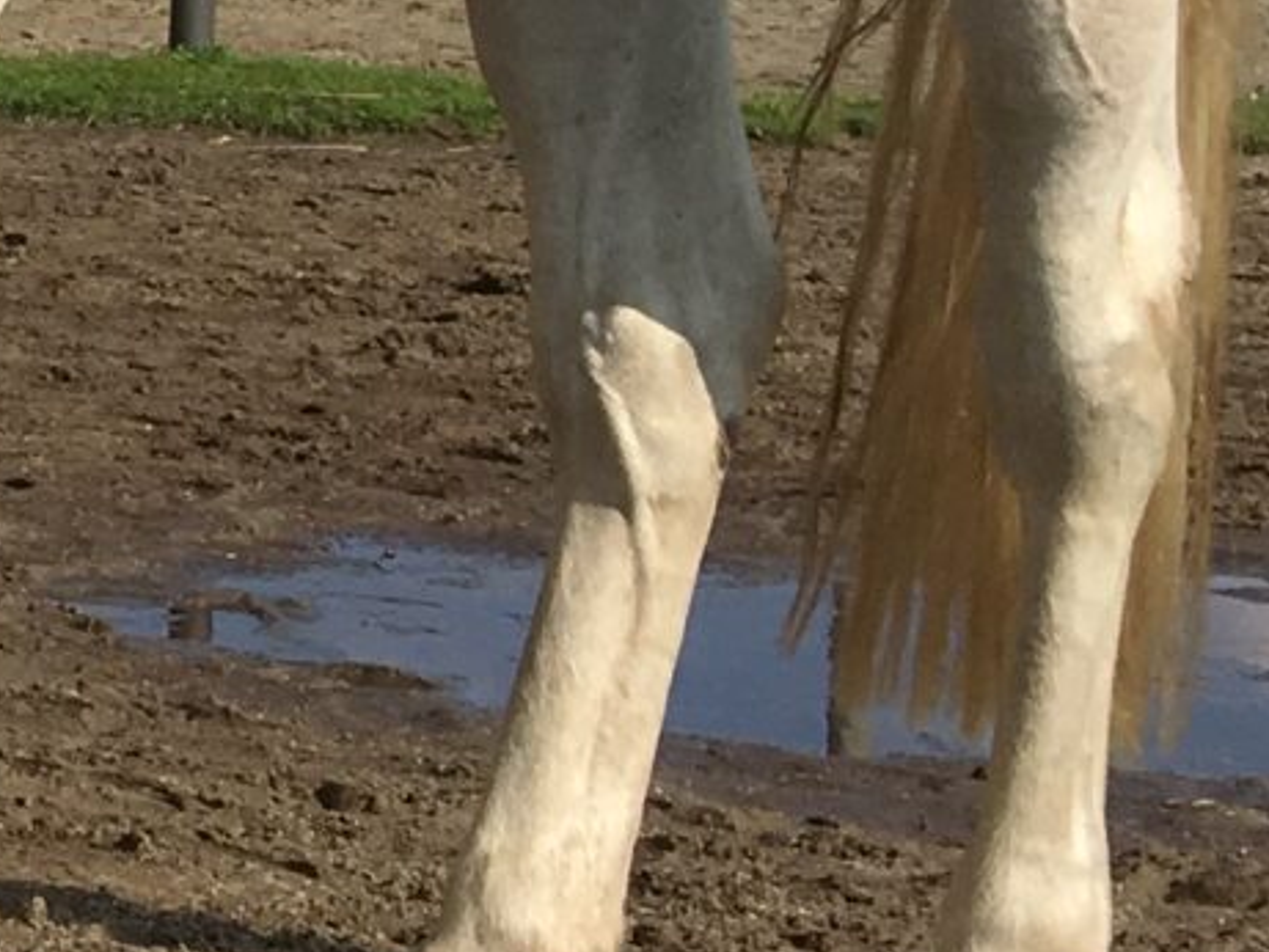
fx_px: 5904
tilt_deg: -2.1
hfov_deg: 10.3
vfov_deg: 9.2
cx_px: -1935
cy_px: 17
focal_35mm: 161
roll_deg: -0.4
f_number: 2.2
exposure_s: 1/2198
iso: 25
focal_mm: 4.15
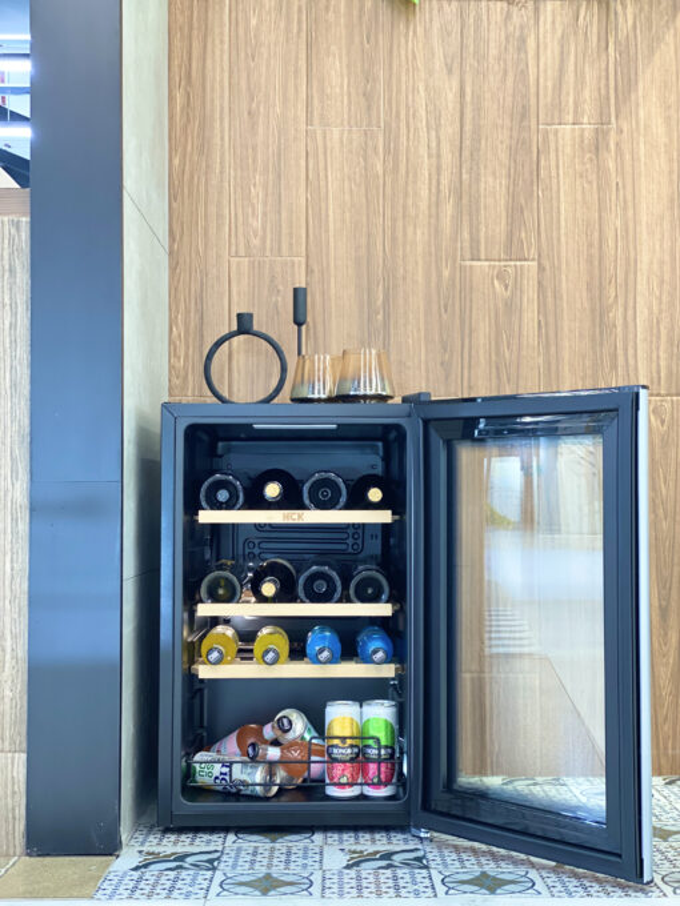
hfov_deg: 28.0
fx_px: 1362
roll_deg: -0.1
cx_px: 340
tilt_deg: +3.1
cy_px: 453
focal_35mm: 52
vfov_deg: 36.8
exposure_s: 1/33
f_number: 2
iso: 320
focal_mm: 6
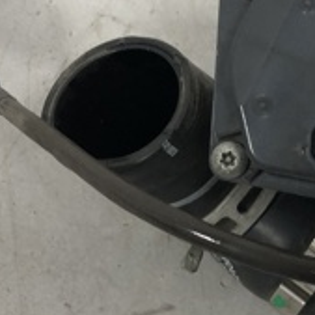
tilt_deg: -64.2
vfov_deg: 18.5
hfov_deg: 17.4
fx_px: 968
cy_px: 145
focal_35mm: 94
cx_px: 399
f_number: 1.8
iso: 40
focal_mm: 4
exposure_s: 1/20
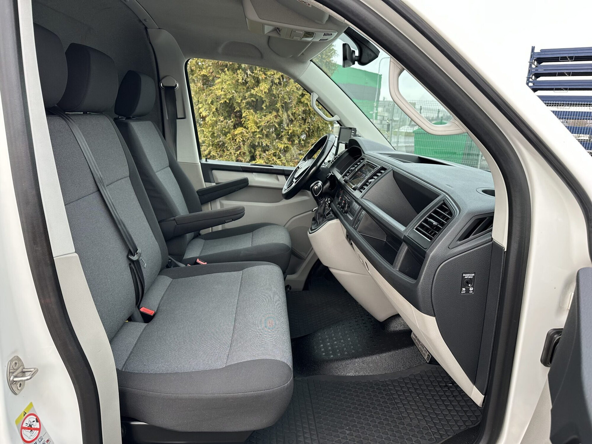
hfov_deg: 71.6
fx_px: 410
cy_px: 222
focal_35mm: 24
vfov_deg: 56.8
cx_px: 296
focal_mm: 6.86
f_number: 1.78
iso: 80
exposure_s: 1/121
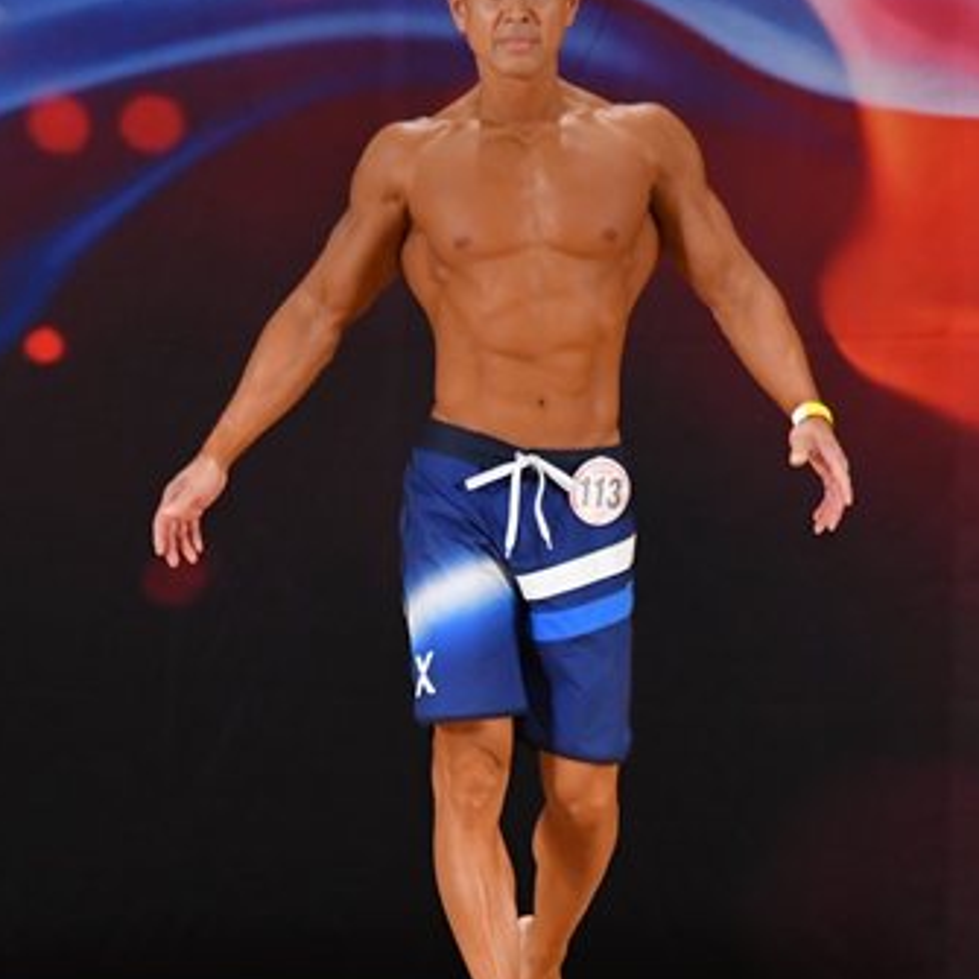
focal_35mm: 472
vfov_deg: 3.7
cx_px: 414
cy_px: 593
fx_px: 15103
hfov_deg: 3.7
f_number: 5.6
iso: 3200
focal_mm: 160
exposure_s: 1/400
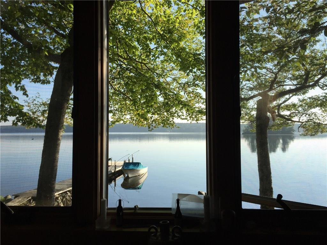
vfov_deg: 48.2
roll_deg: -1.0
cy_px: 122
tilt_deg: +2.4
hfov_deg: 61.7
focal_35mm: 29
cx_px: 164
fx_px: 274
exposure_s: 1/1068
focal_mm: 4.15
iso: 32
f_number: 2.2
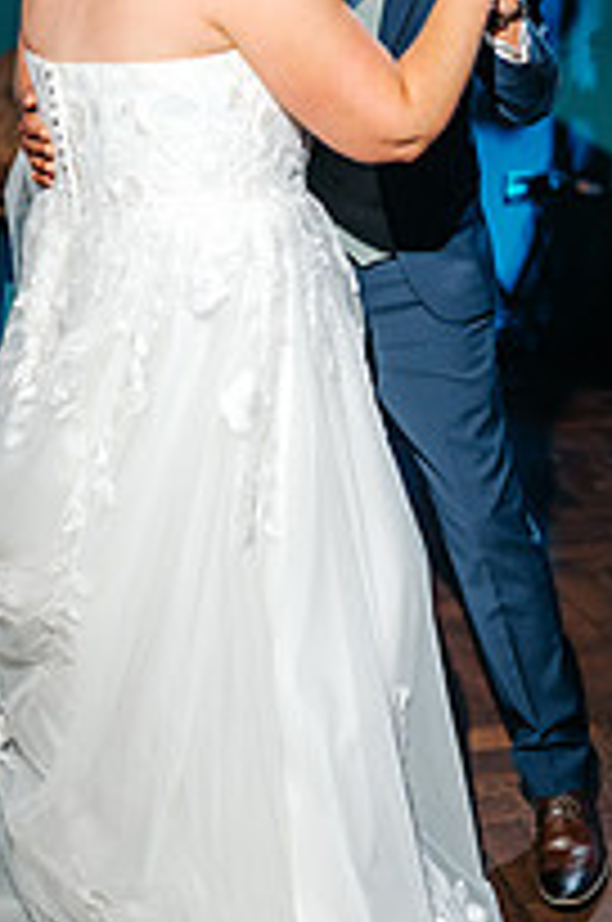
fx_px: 1970
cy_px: 211
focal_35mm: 77
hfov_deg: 17.6
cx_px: 364
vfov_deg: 26.0
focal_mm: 35
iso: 400
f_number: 1.8
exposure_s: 1/200
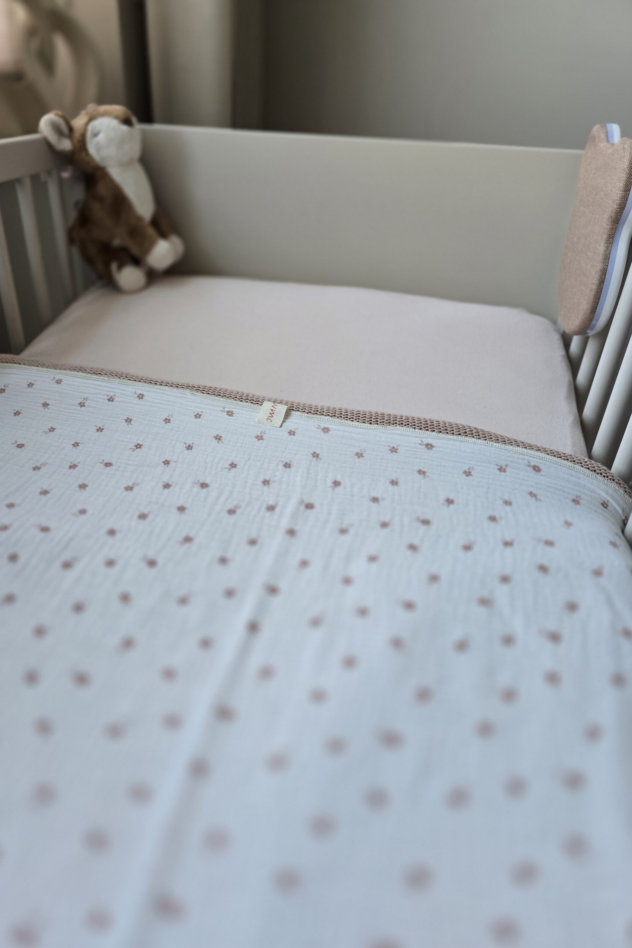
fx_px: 632
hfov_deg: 53.0
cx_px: 278
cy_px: 474
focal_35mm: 24
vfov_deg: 73.7
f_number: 1.7
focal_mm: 6.3
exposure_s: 1/100
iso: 125
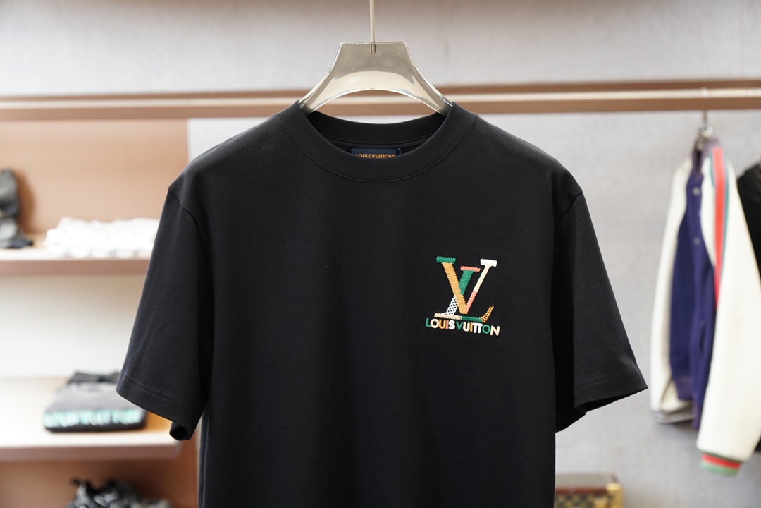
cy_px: 254
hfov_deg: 27.5
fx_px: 1554
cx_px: 380
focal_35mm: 74
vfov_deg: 18.5
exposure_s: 1/125
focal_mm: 49
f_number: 4
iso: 500
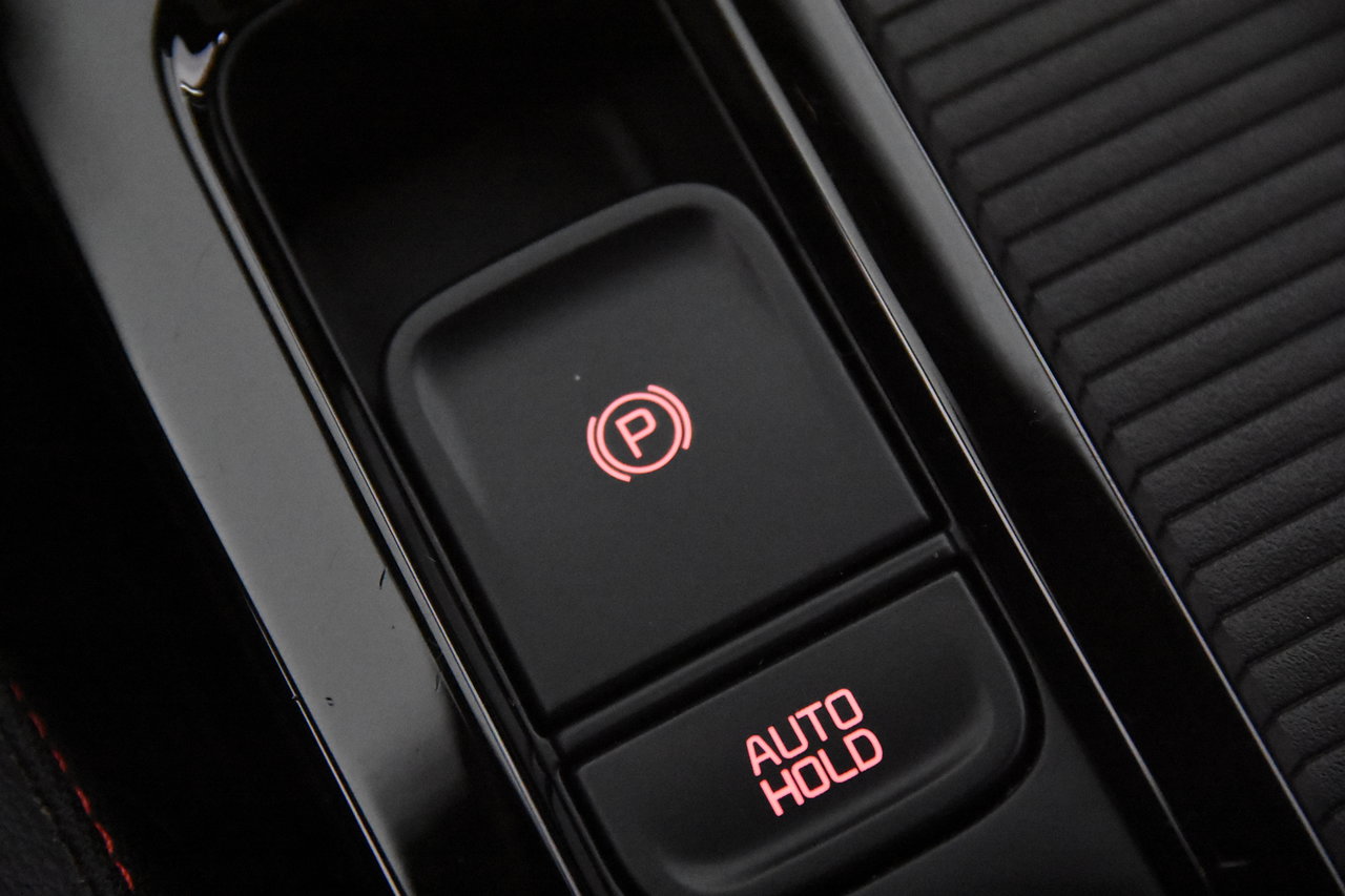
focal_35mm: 105
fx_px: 3922
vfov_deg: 13.0
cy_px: 448
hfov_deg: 19.5
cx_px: 672
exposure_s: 1/125
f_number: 4
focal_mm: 70
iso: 12800
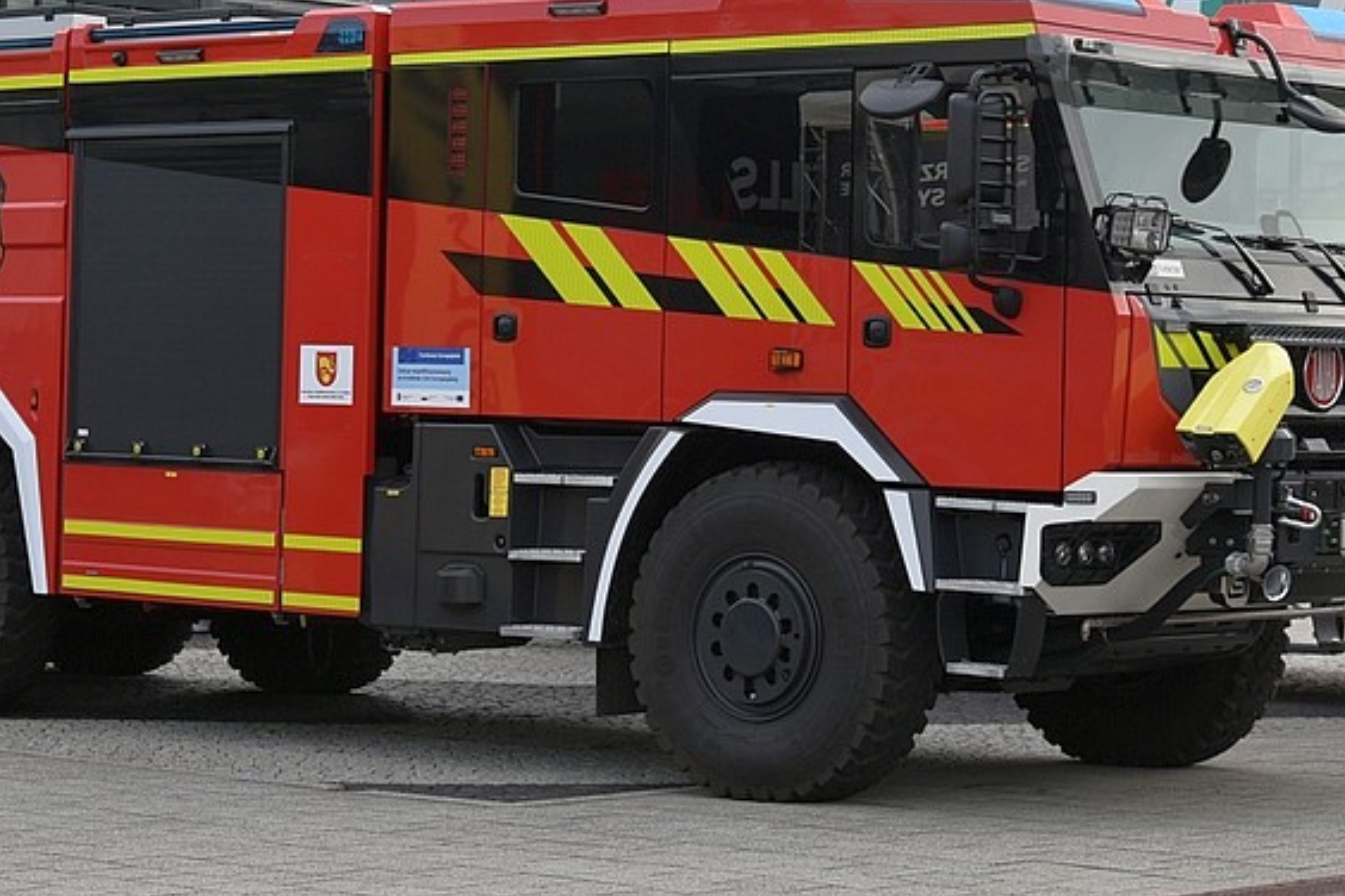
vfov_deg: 13.8
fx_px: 3698
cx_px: 475
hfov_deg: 20.6
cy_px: 281
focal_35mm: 99
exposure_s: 1/200
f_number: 7.1
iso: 400
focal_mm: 62
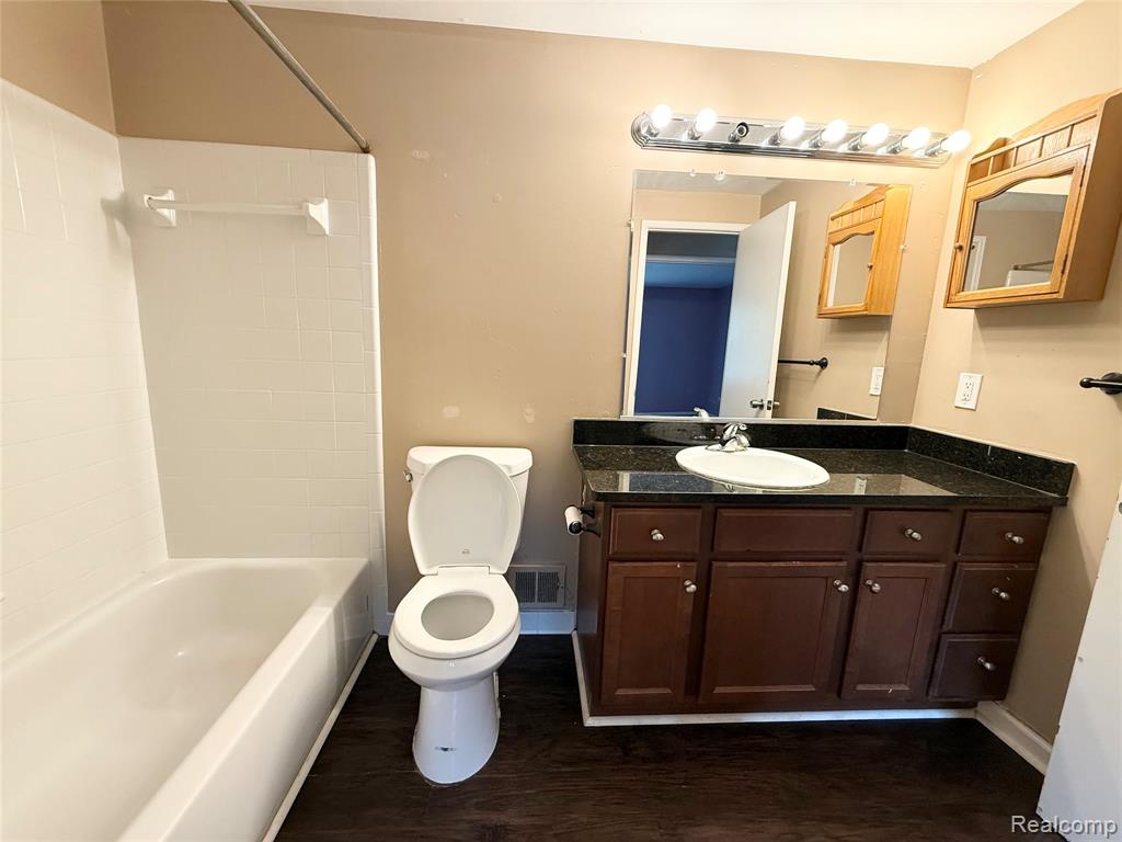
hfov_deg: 102.1
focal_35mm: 14
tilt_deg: -8.4
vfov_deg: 85.7
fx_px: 454
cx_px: 561
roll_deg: -1.7
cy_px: 421
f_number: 2.2
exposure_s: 1/120
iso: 250
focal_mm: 2.22
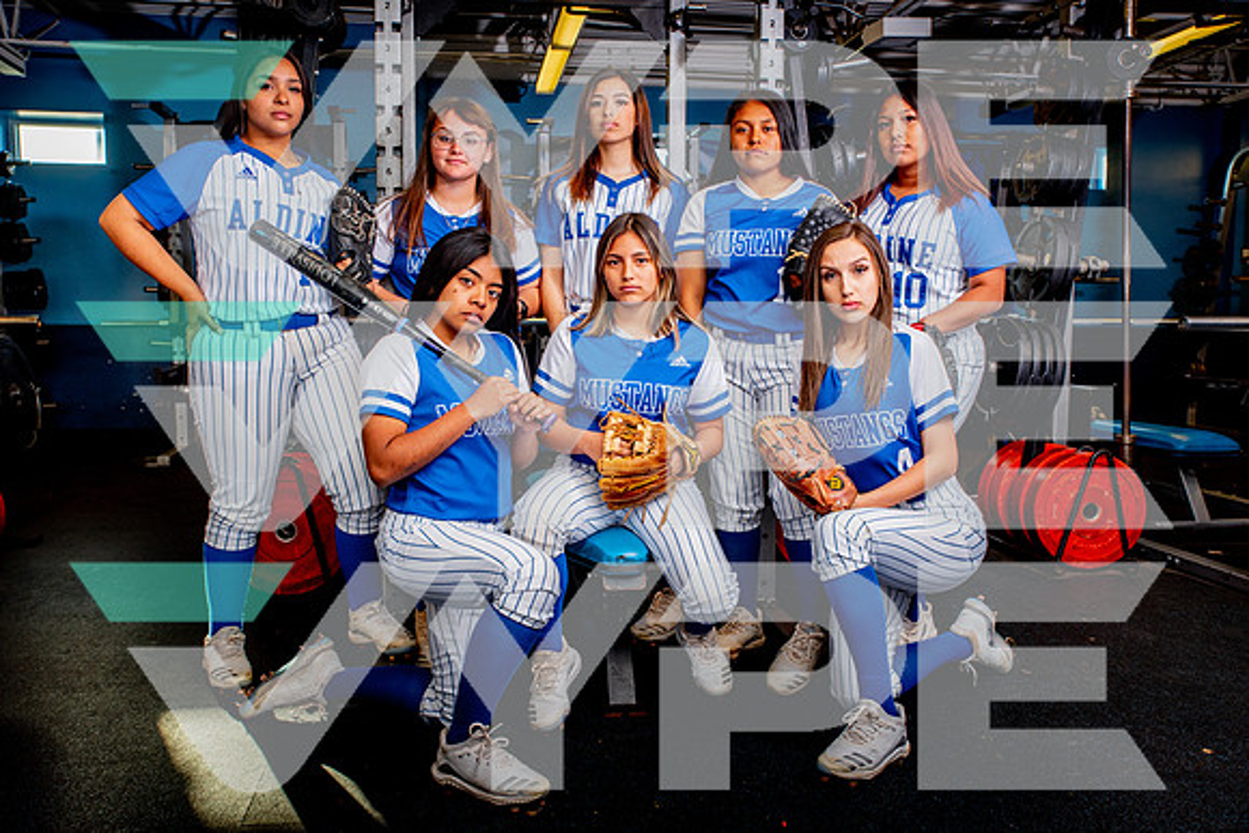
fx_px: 1180
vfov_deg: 38.9
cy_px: 416
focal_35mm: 34
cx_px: 624
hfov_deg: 55.8
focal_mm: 34
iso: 200
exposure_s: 1/100
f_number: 6.3
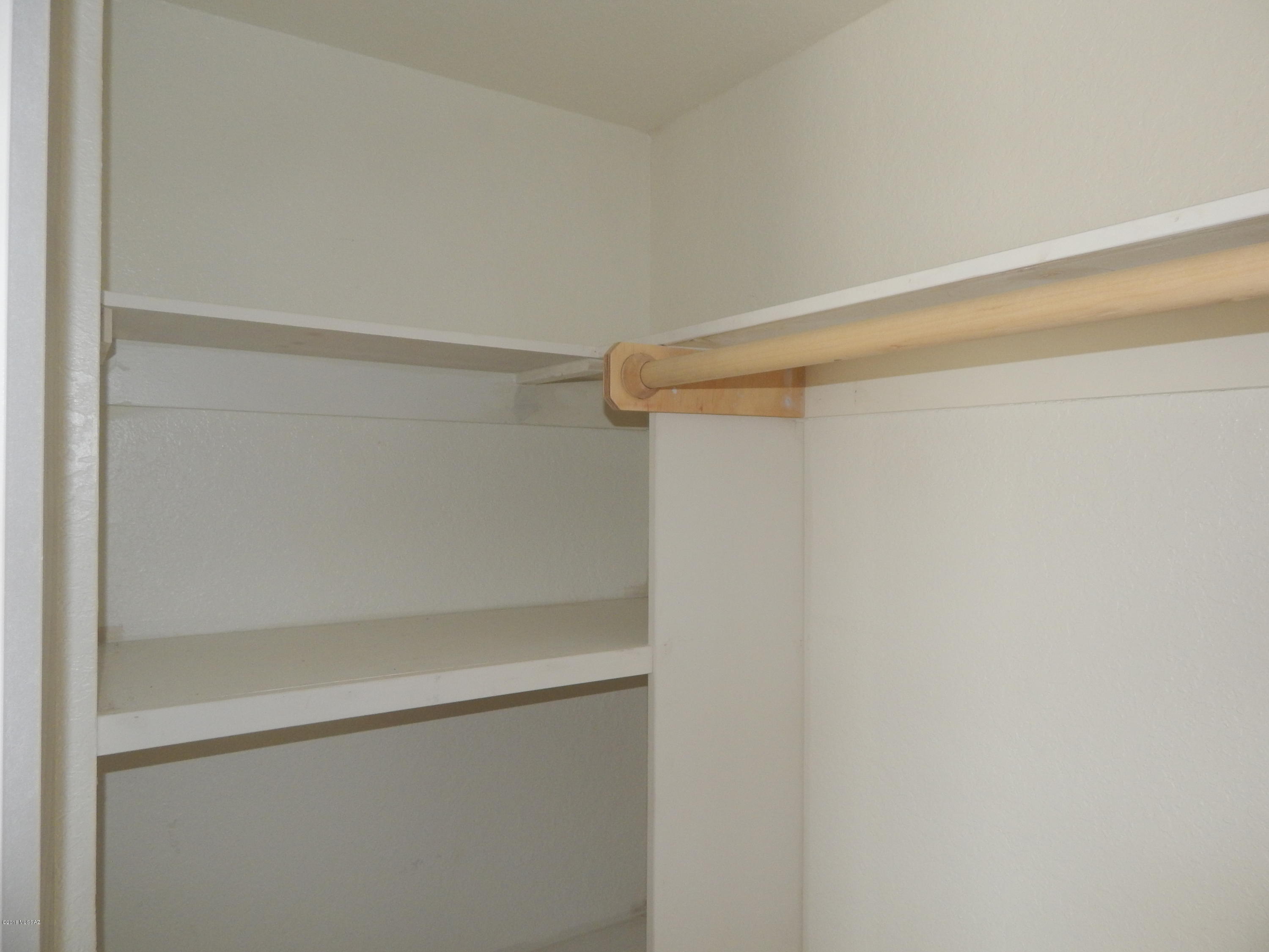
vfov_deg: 58.9
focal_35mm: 23
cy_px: 476
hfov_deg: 73.9
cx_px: 634
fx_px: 843
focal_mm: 4
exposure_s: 1/30
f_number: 3
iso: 200
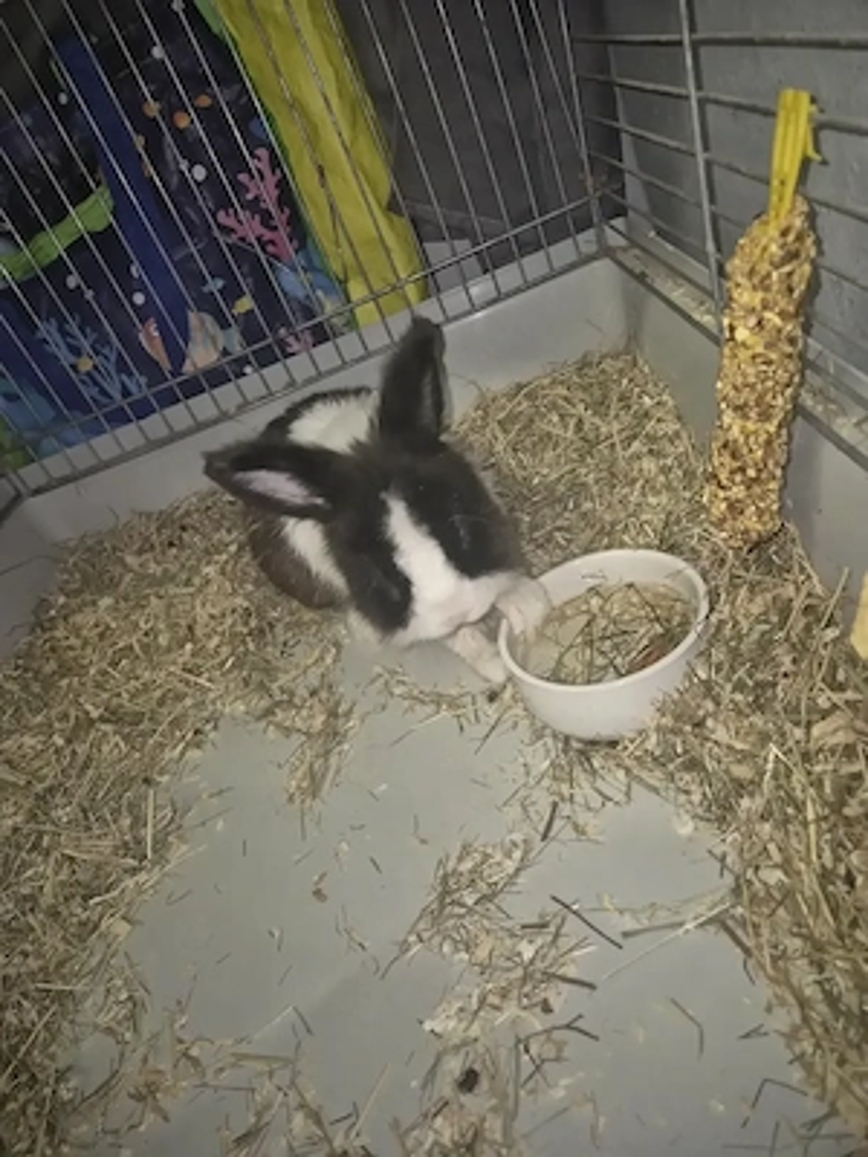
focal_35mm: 23
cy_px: 578
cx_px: 434
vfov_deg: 73.9
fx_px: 769
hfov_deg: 58.9
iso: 125
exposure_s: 1/14
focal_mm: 5.4
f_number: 1.8
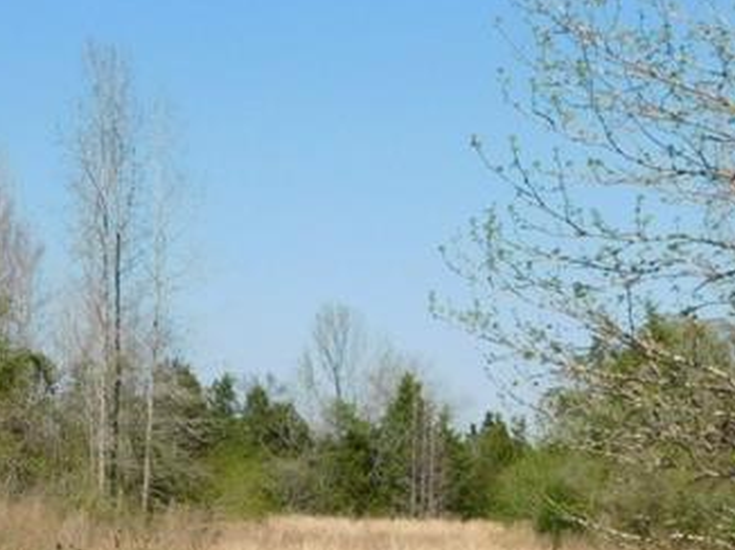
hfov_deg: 21.2
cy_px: 494
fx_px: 1867
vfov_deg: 16.5
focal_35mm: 88
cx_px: -63
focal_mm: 4.9
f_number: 6.4
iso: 125
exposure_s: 1/400
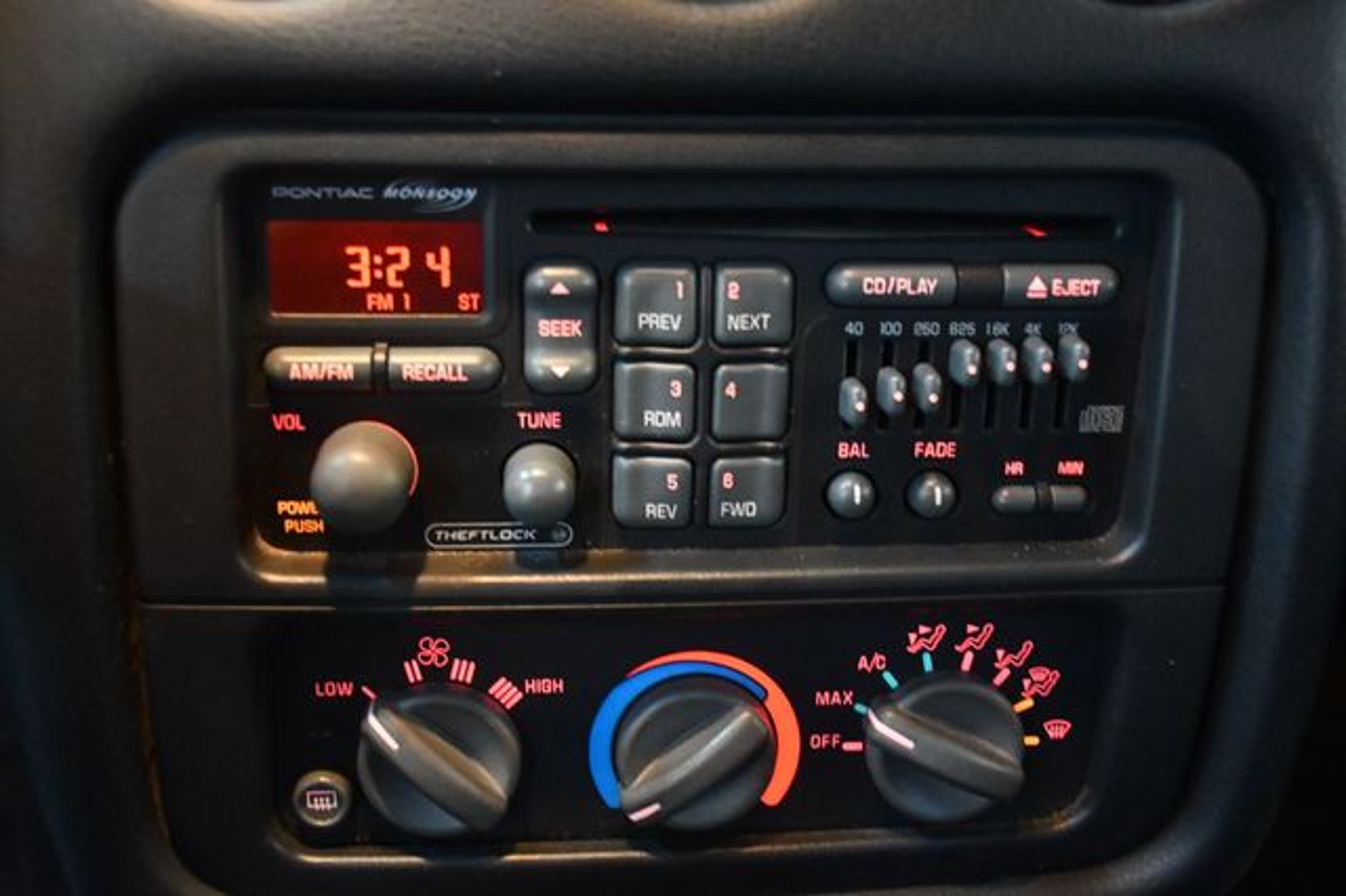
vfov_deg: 34.2
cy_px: 448
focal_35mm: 39
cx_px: 673
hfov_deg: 49.6
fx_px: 1457
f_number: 3.8
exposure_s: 1/60
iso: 9000
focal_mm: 26
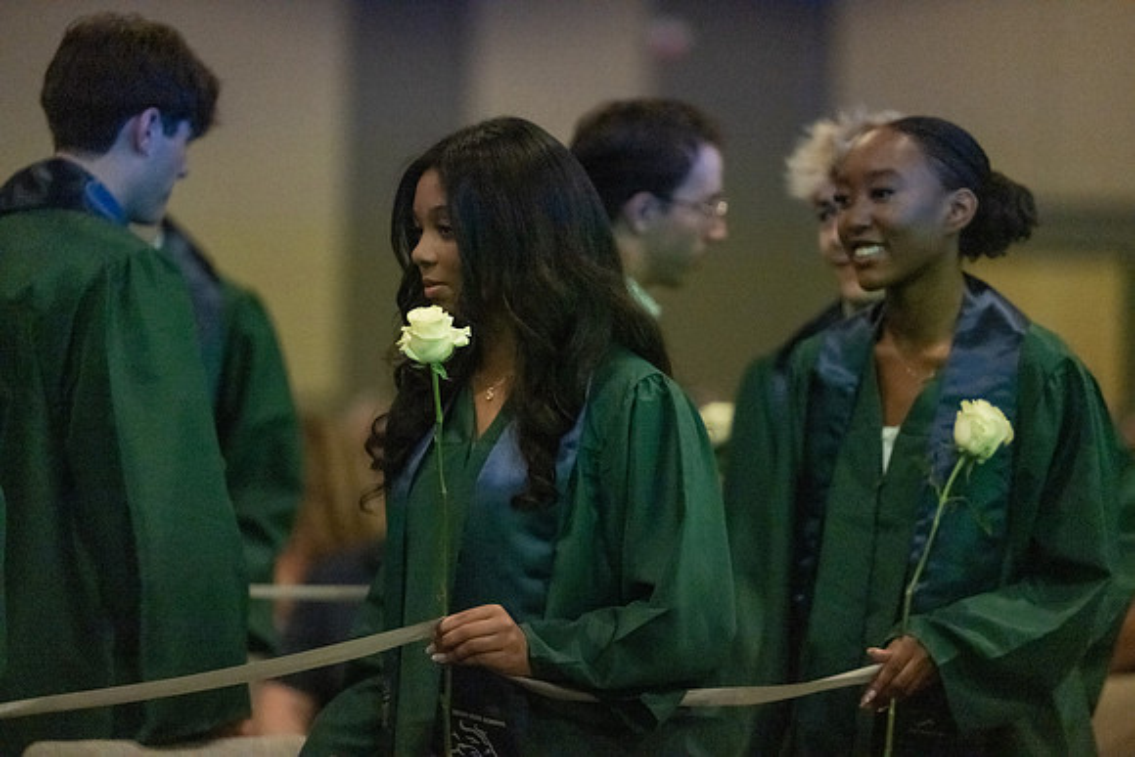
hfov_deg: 10.3
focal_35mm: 200
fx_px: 6307
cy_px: 378
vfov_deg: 6.9
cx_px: 568
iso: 20000
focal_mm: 200
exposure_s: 1/320
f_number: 2.8
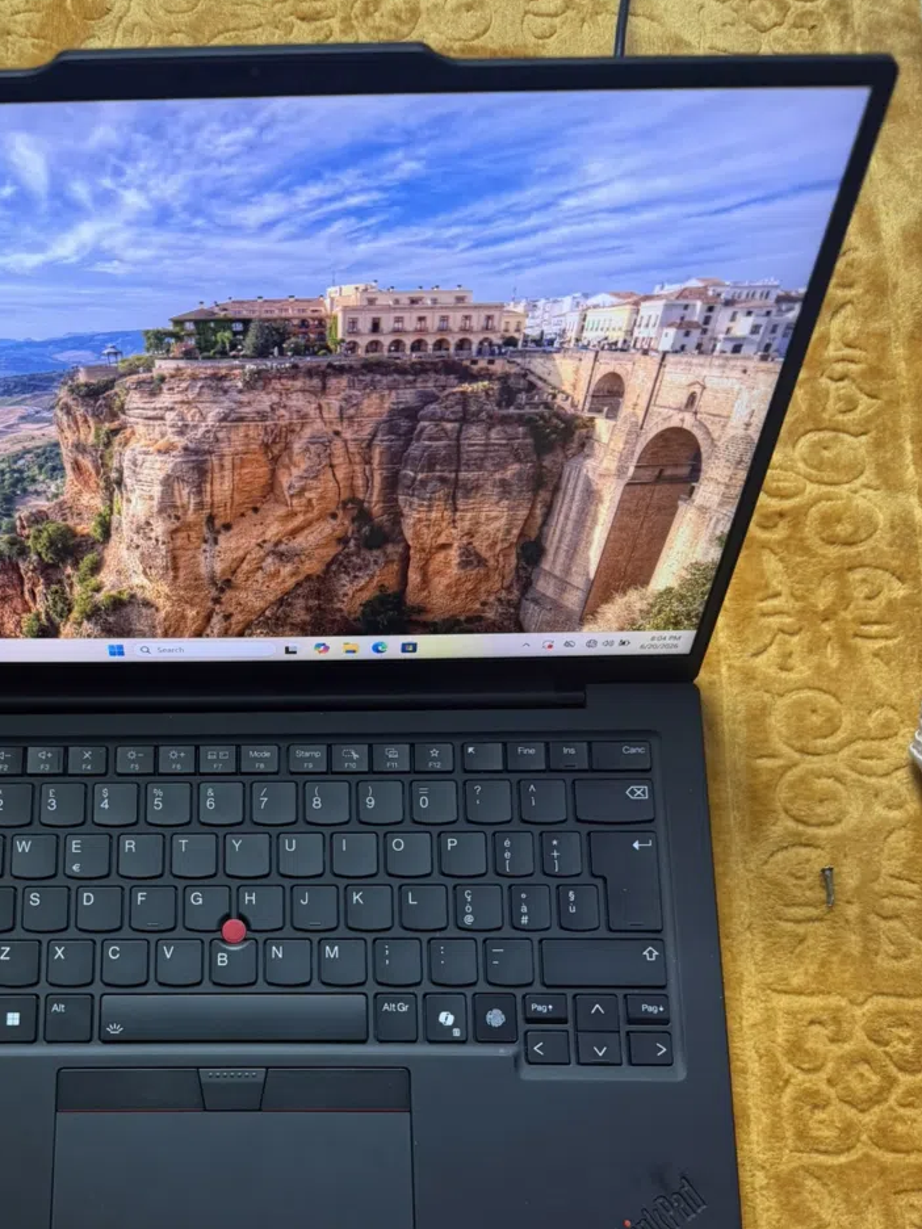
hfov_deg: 39.8
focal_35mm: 35
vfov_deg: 51.4
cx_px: 252
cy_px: 845
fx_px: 1243
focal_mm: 6.76
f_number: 1.78
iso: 400
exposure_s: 1/60
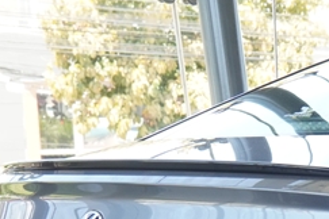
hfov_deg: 13.7
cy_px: 310
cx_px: 519
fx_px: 1270
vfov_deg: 9.6
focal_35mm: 139
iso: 320
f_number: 4
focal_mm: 22
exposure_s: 1/160
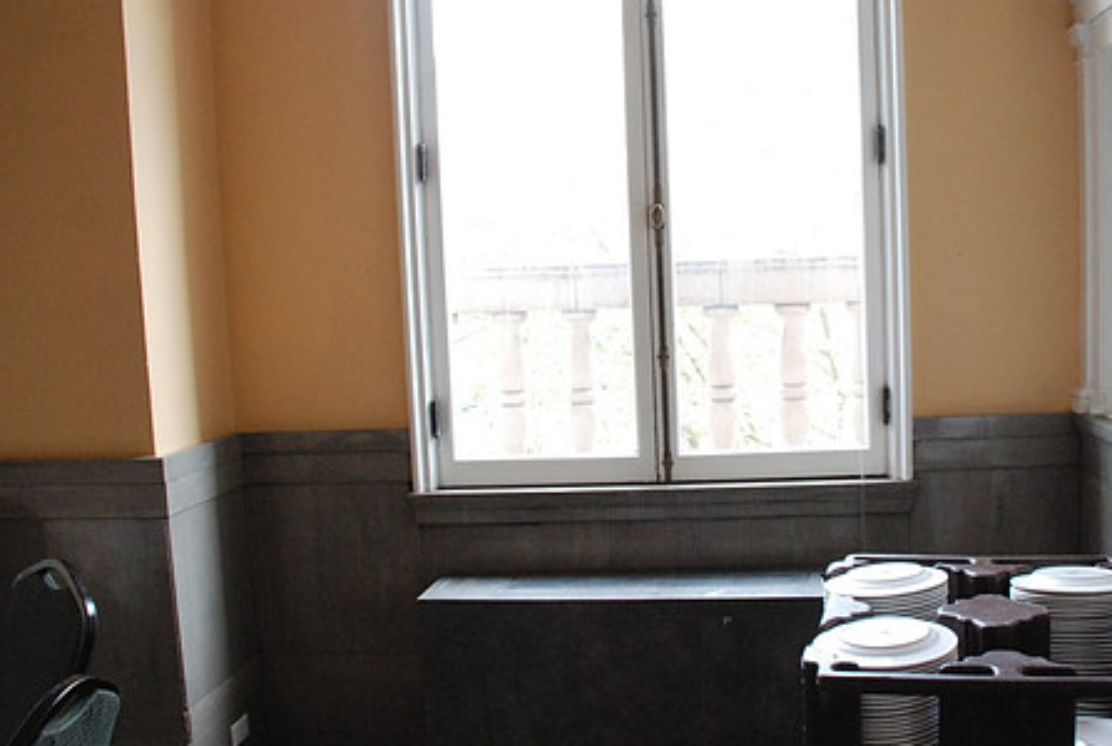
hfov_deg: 53.9
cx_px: 677
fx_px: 1083
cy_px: 402
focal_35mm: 35
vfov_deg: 38.0
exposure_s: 1/125
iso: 1600
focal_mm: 18
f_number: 4.5
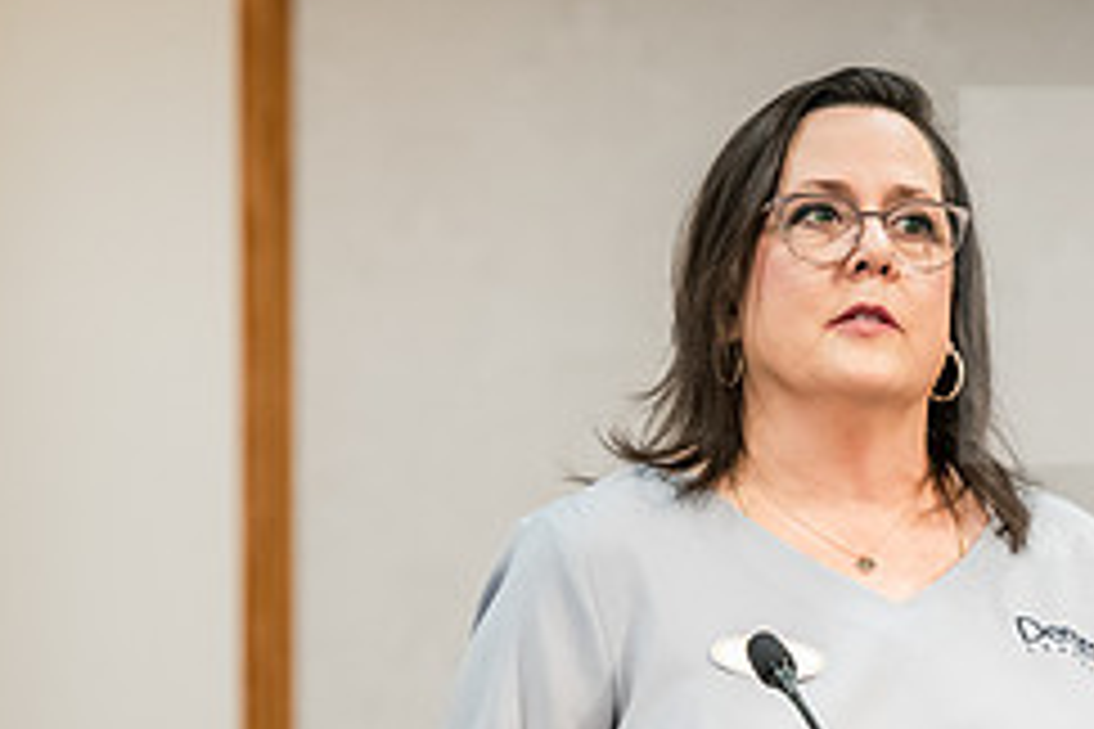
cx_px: 824
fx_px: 13066
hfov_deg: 4.8
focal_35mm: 430
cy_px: 632
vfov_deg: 3.2
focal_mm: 180
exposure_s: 1/200
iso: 2000
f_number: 3.2
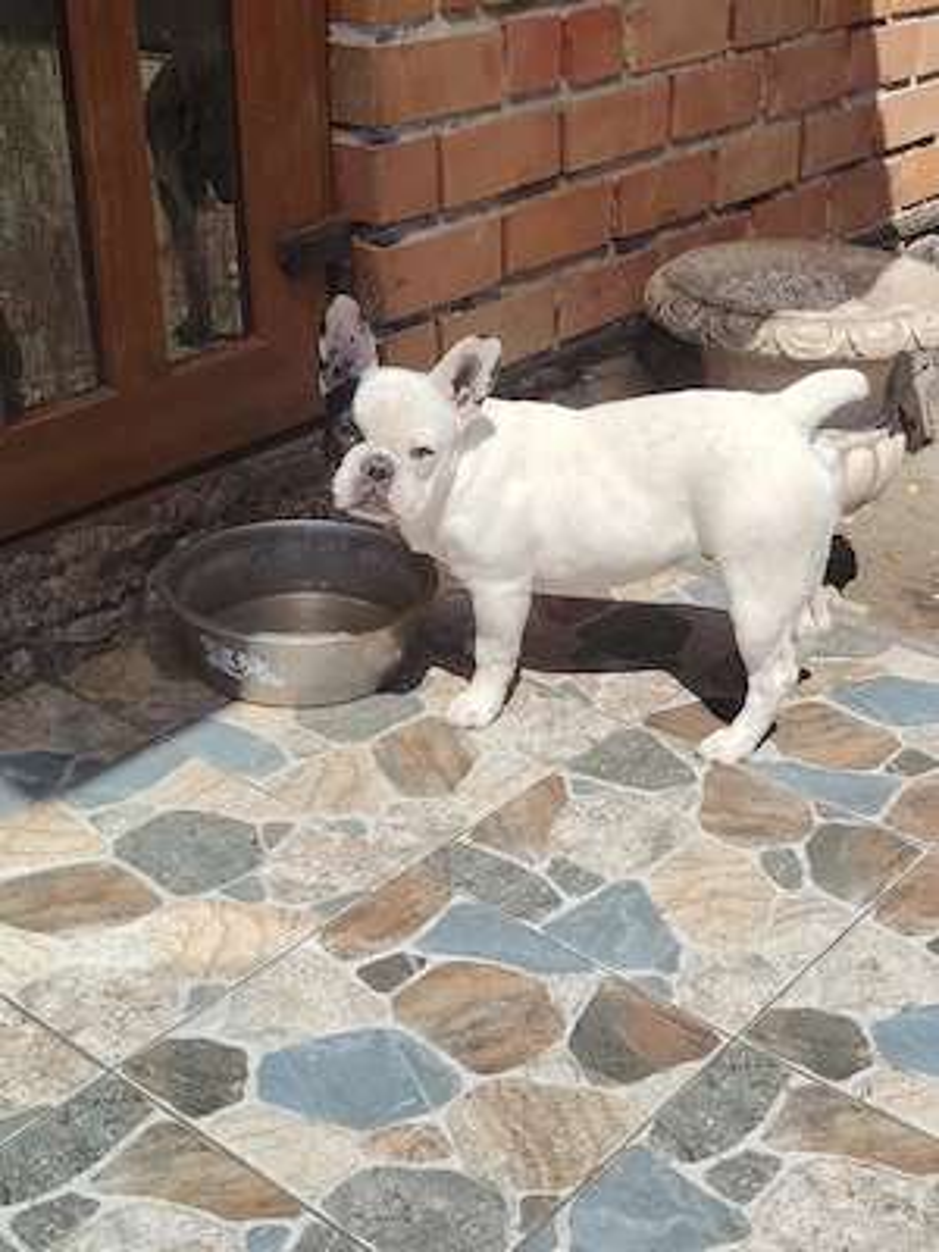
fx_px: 1736
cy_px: 626
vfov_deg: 39.7
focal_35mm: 48
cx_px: 470
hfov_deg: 30.3
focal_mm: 5.25
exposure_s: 1/1374
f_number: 1.75
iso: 100
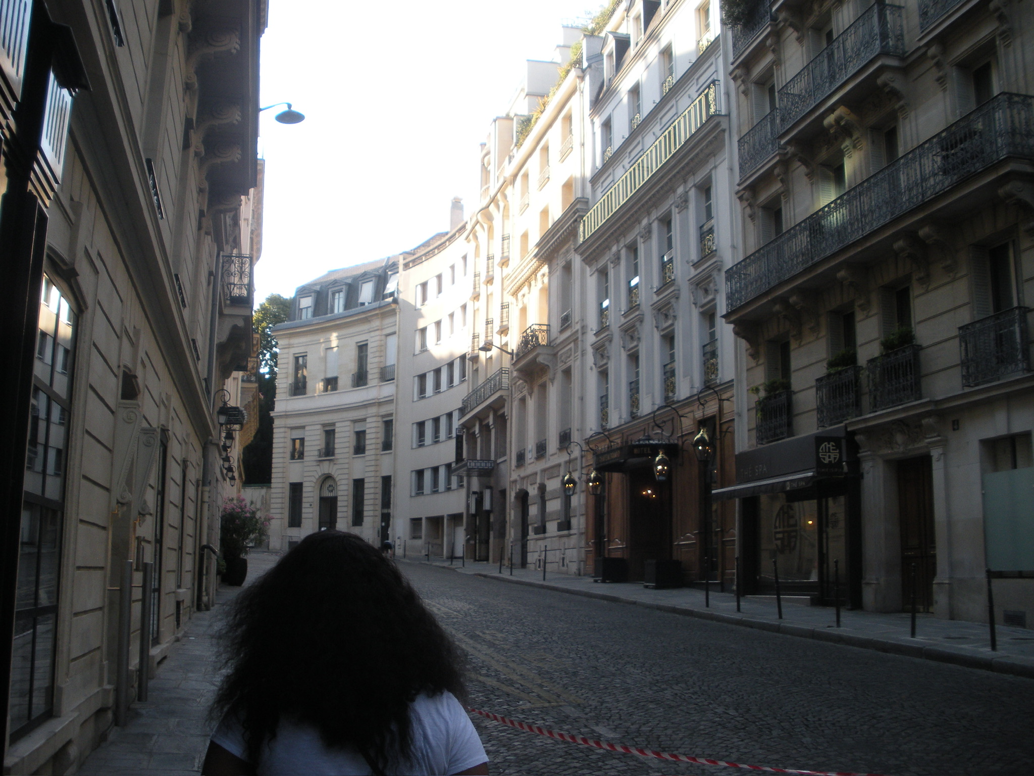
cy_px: 388
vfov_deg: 39.7
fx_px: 1075
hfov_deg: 51.4
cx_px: 517
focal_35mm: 36
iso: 95
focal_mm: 6.3
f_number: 3.5
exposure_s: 1/170
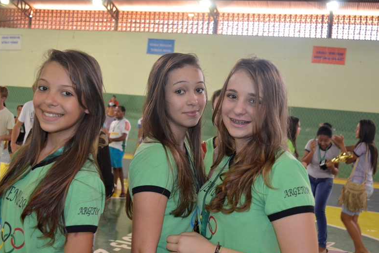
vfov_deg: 31.2
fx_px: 453
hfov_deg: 45.4
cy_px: 127
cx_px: 189
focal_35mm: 43
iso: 1250
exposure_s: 1/60
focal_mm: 28
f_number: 4.5
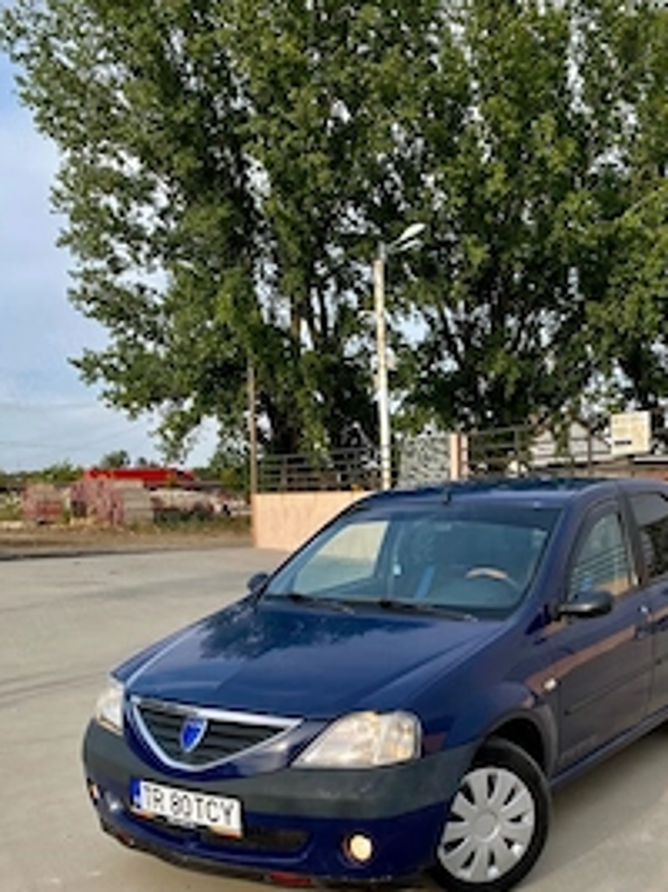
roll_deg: +0.3
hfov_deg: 36.5
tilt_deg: -4.7
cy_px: 618
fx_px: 1004
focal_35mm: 39
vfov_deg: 46.9
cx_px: 438
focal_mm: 4.25
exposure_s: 1/793
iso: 32
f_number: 1.8
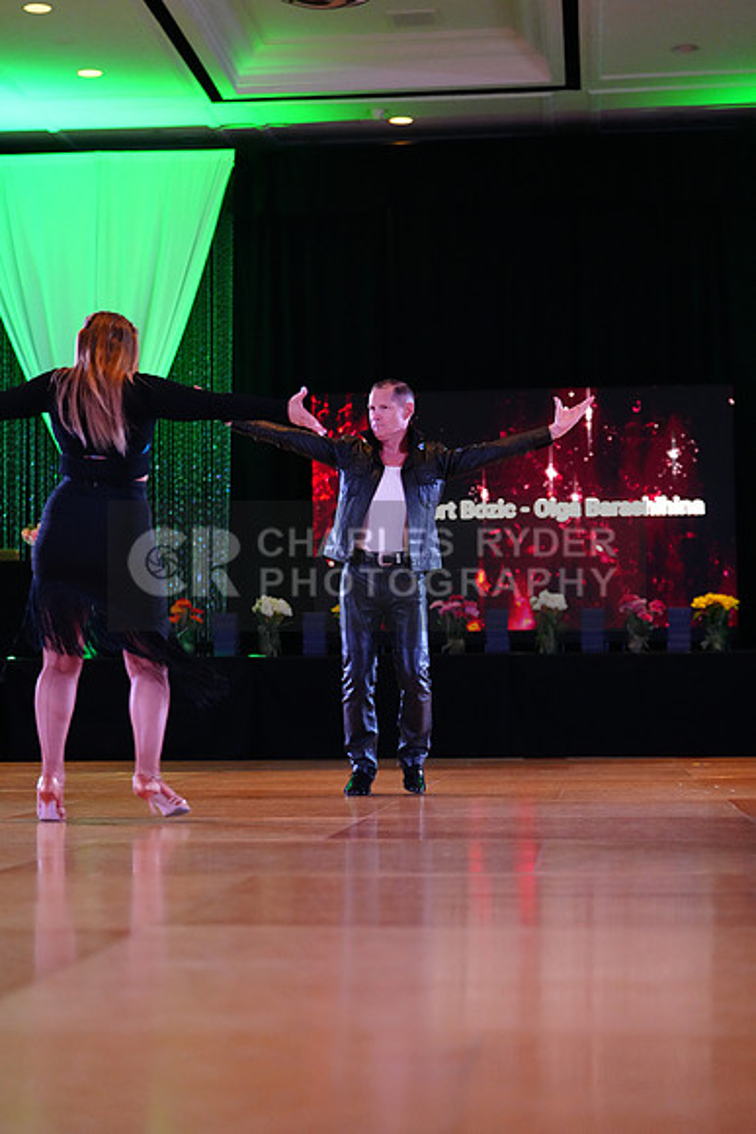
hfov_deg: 19.5
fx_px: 2204
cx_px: 378
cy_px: 567
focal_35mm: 70
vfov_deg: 28.8
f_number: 2.8
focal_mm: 70
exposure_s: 1/400
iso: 6400
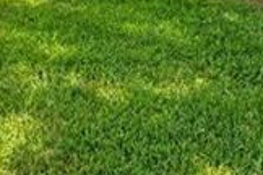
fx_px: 694
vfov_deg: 13.1
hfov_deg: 19.4
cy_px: -138
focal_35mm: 95
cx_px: -102
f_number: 7.1
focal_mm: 15
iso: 200
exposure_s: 1/800
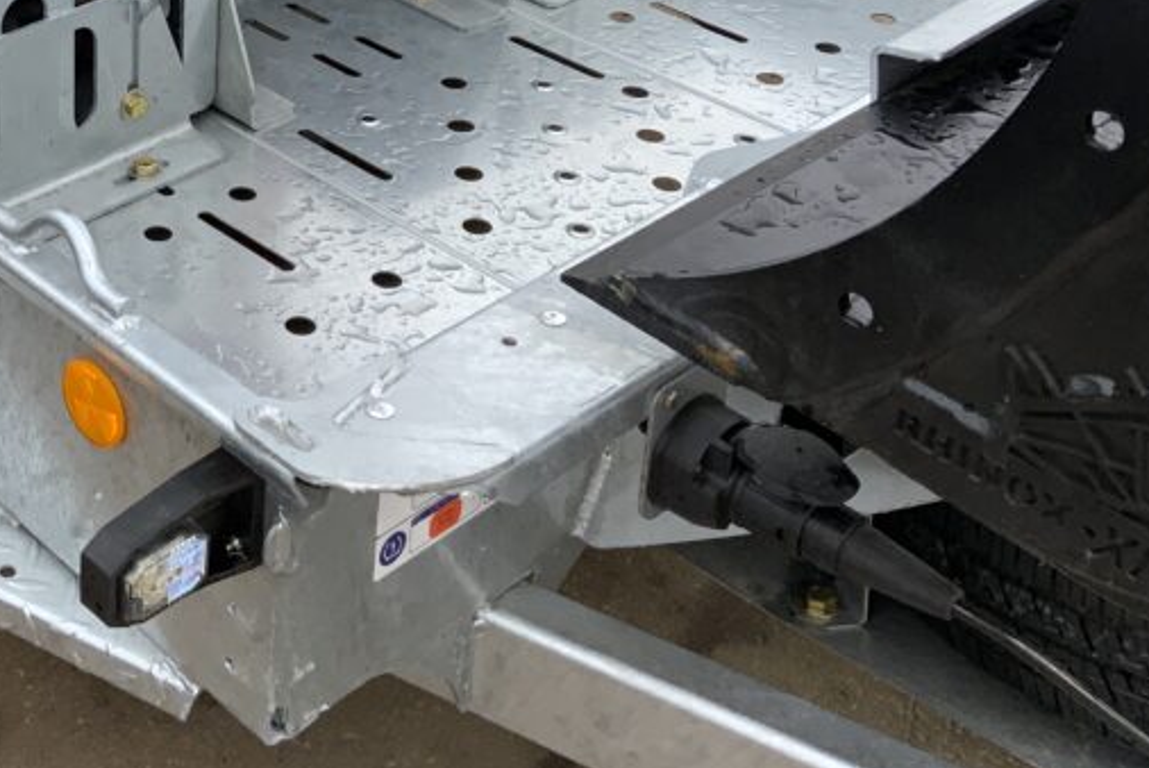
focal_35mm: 61
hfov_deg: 30.7
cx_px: 20
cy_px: -52
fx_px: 1948
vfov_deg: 21.3
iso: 16
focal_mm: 3
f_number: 1.8
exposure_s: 1/540
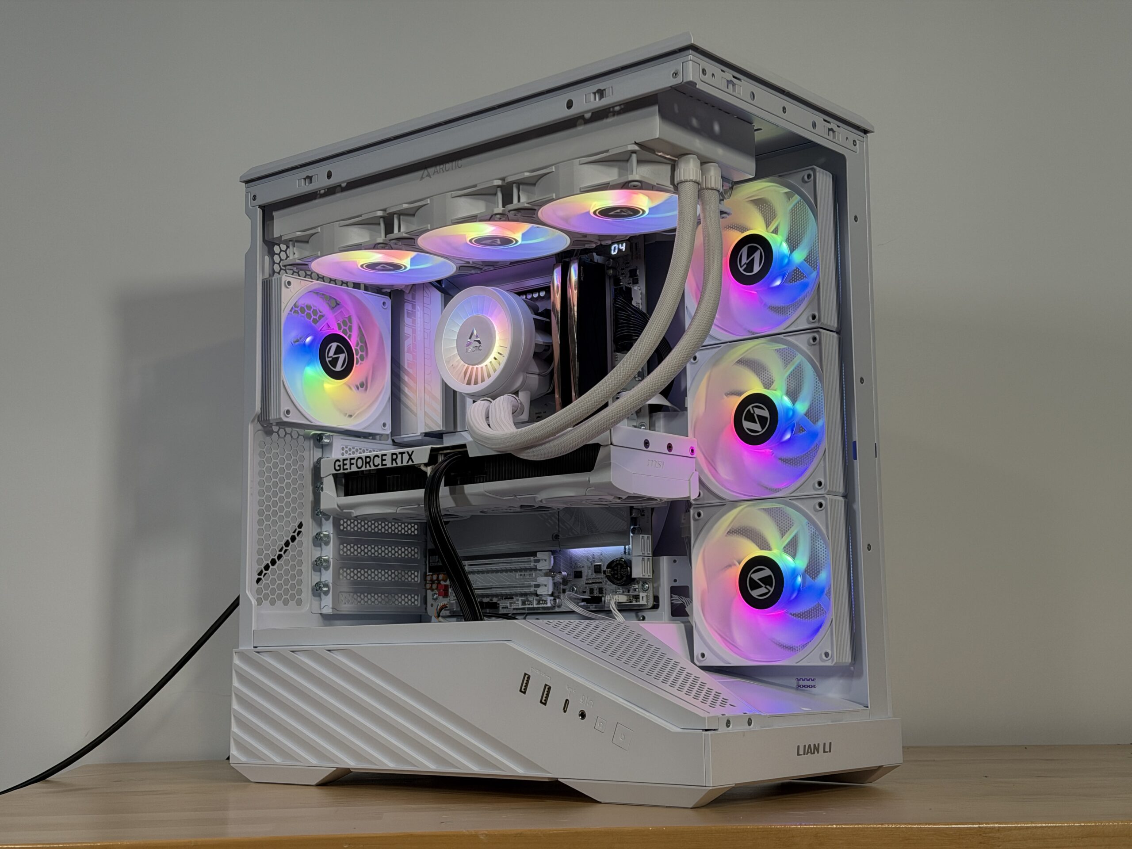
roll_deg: +0.1
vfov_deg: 30.3
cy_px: 424
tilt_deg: +6.4
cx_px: 566
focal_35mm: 48
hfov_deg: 39.7
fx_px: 1570
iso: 64
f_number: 1.78
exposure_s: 1/120
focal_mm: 6.76
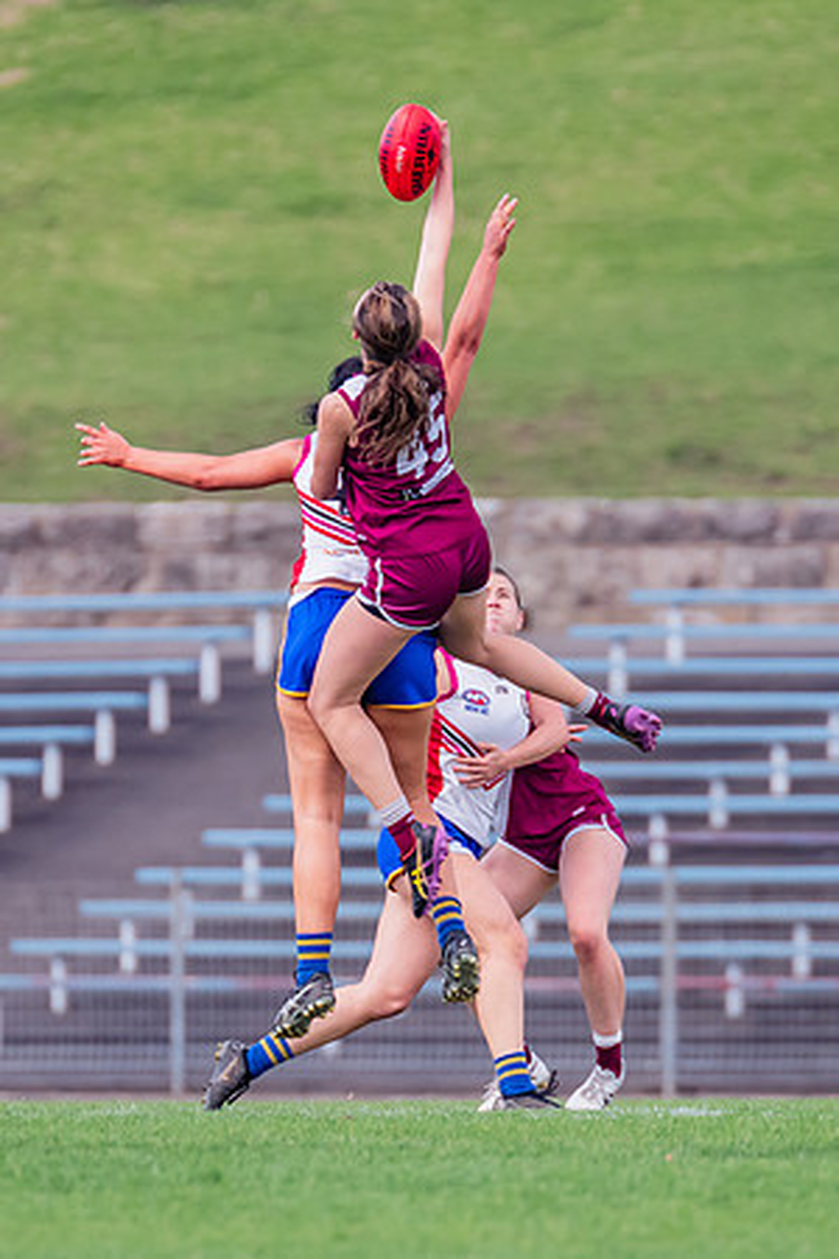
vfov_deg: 2.3
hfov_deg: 1.5
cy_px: 500
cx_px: 336
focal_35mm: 915
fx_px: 31996
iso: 800
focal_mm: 420
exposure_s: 1/1600
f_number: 5
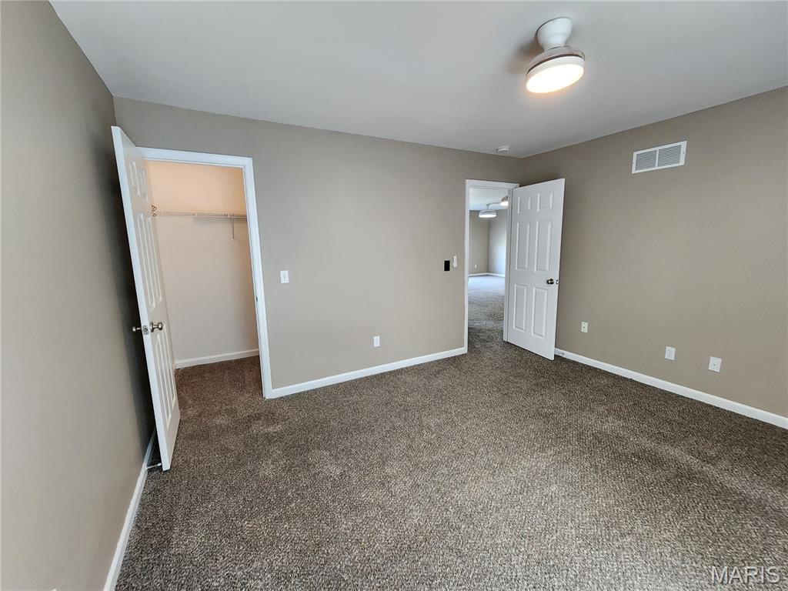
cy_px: 296
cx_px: 394
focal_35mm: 13
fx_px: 296
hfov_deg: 106.2
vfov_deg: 89.9
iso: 400
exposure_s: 1/60
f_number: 2.2
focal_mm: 2.2
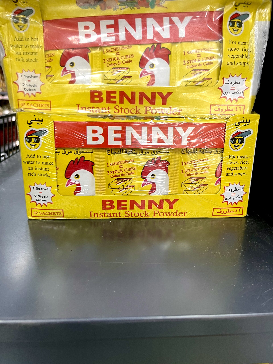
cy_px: 182
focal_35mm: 26
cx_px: 136
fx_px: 273
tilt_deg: -17.3
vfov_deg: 67.3
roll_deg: +1.3
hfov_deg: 53.1
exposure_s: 1/50
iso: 64
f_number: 1.6
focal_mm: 5.1
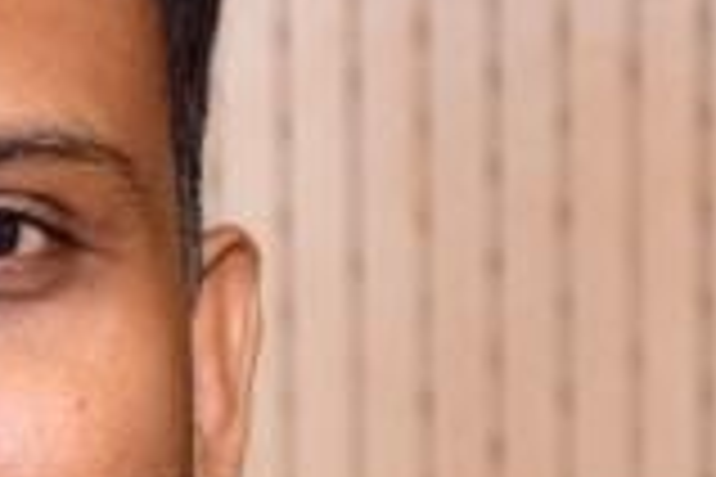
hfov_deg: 4.1
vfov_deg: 2.7
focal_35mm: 501
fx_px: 9964
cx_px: -122
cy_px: 1064
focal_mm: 52
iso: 1000
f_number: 5.6
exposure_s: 1/125
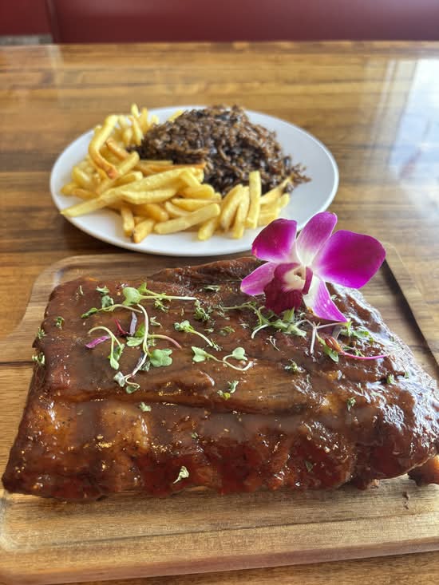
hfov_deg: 53.1
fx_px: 440
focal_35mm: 26
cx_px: 220
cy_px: 292
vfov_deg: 67.3
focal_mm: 5.96
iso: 125
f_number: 1.6
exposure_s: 1/121
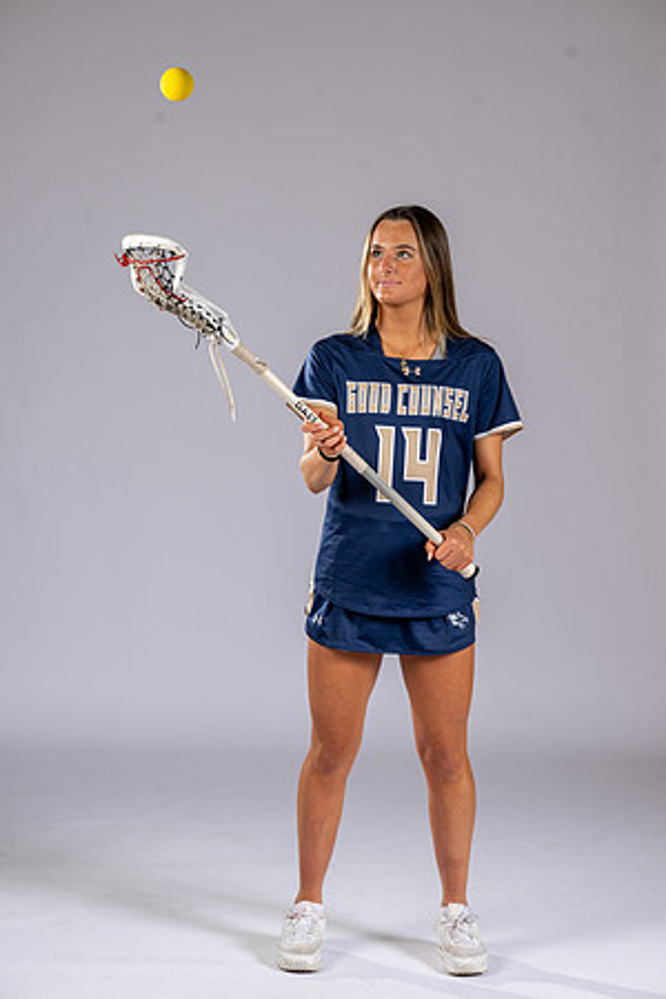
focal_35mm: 96
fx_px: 2664
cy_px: 500
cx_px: 333
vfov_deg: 21.2
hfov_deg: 14.3
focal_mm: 96
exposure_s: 1/200
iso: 250
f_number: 6.3
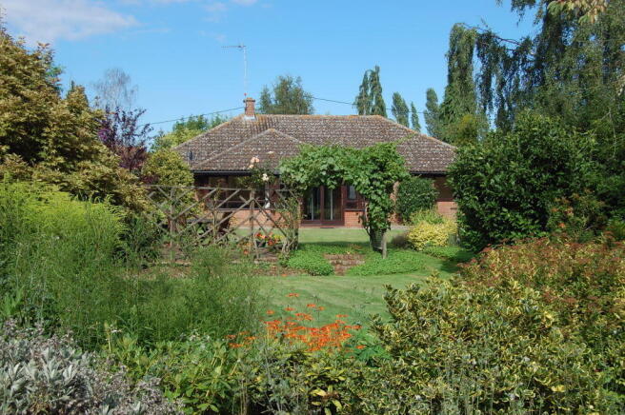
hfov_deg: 42.4
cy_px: 208
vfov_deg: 28.9
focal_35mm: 46
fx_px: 806
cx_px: 312
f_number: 8
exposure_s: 1/250
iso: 200
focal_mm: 31
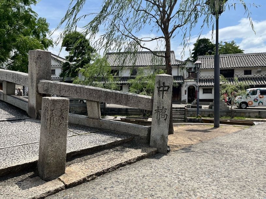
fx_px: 200
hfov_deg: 67.3
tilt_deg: -1.9
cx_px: 133
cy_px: 100
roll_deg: +0.6
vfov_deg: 53.1
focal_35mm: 26
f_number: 1.6
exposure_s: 1/3876
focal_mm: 5.1
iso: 50
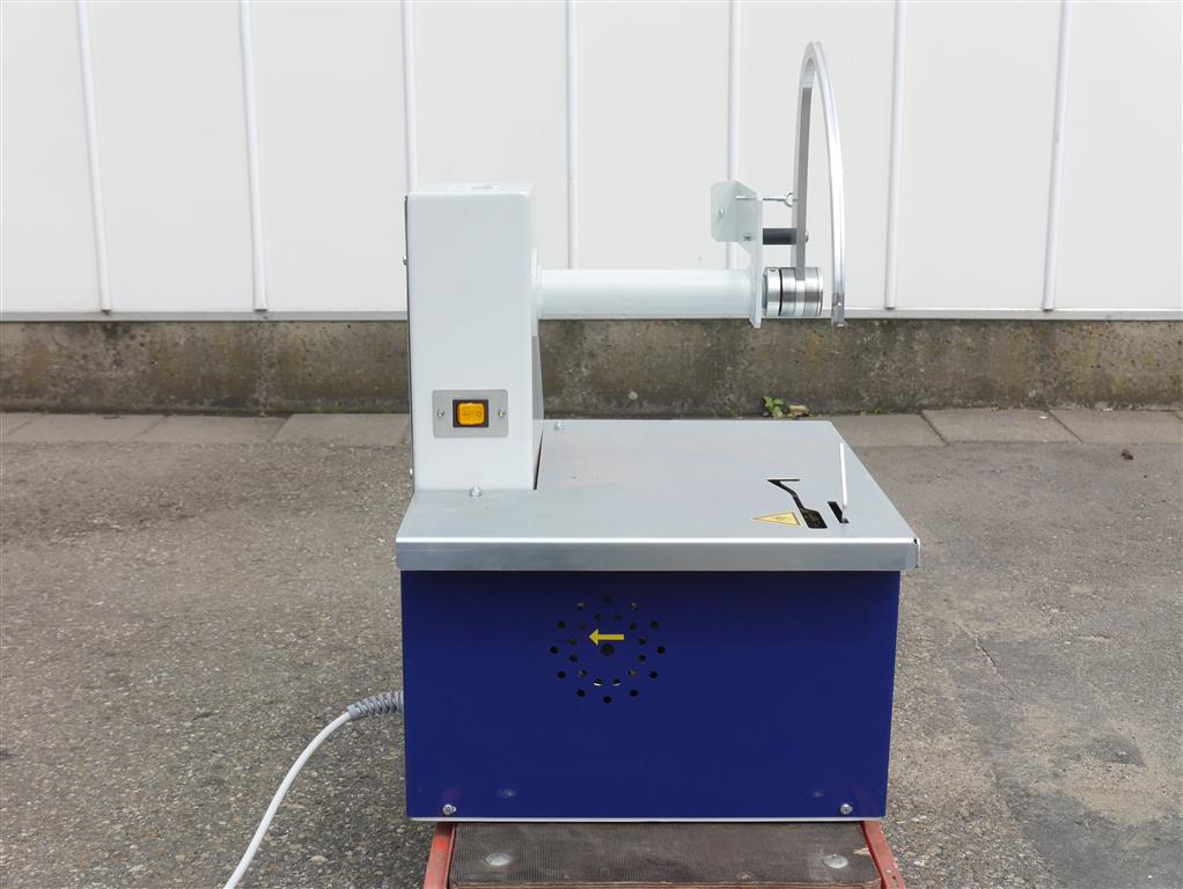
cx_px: 592
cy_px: 444
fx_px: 1573
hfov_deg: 41.2
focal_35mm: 46
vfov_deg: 31.6
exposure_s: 1/250
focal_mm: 23
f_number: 7.1
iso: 160
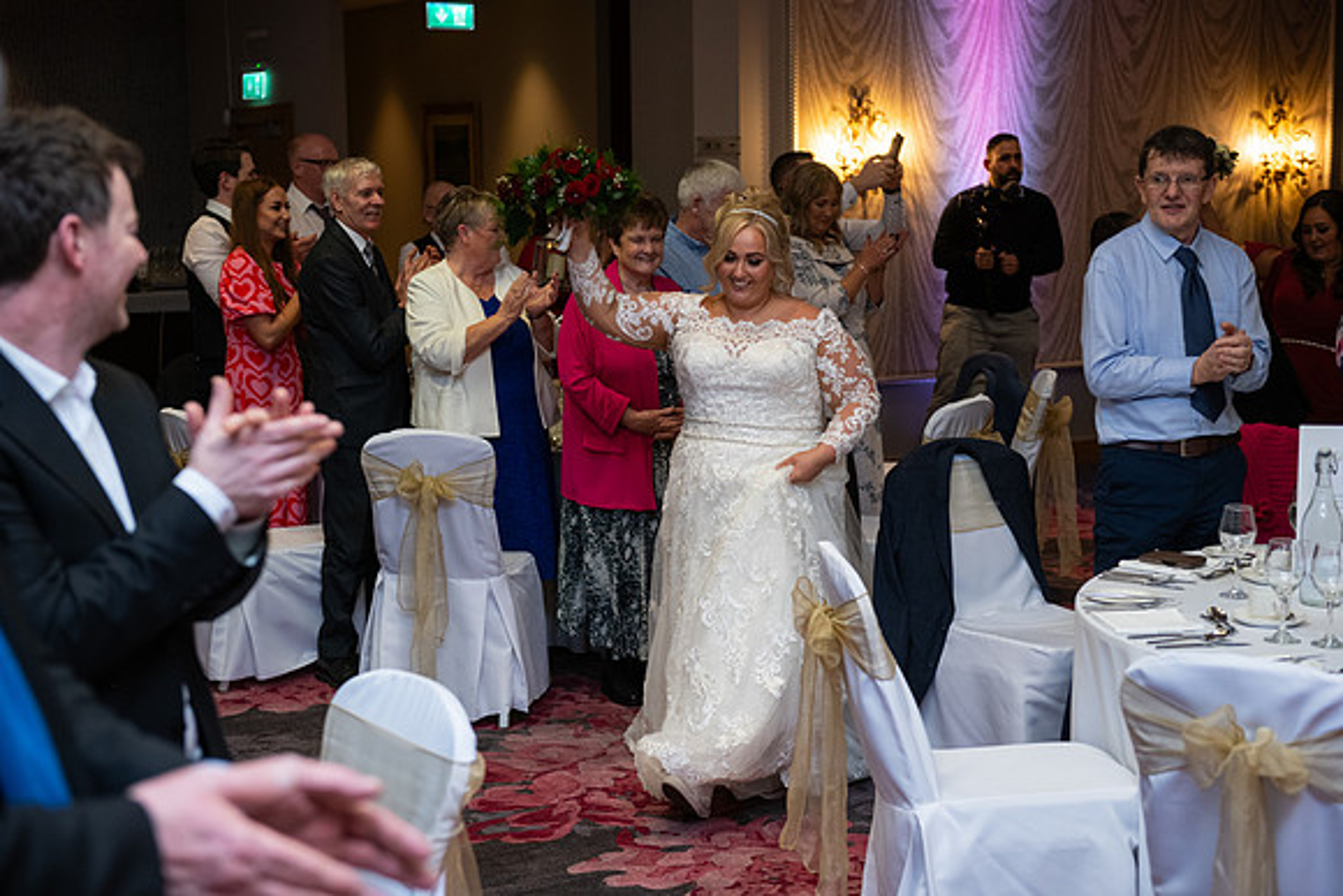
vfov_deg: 24.2
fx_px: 2090
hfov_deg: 35.6
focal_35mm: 56
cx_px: 672
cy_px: 448
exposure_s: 1/160
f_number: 3.5
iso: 800
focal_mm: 56
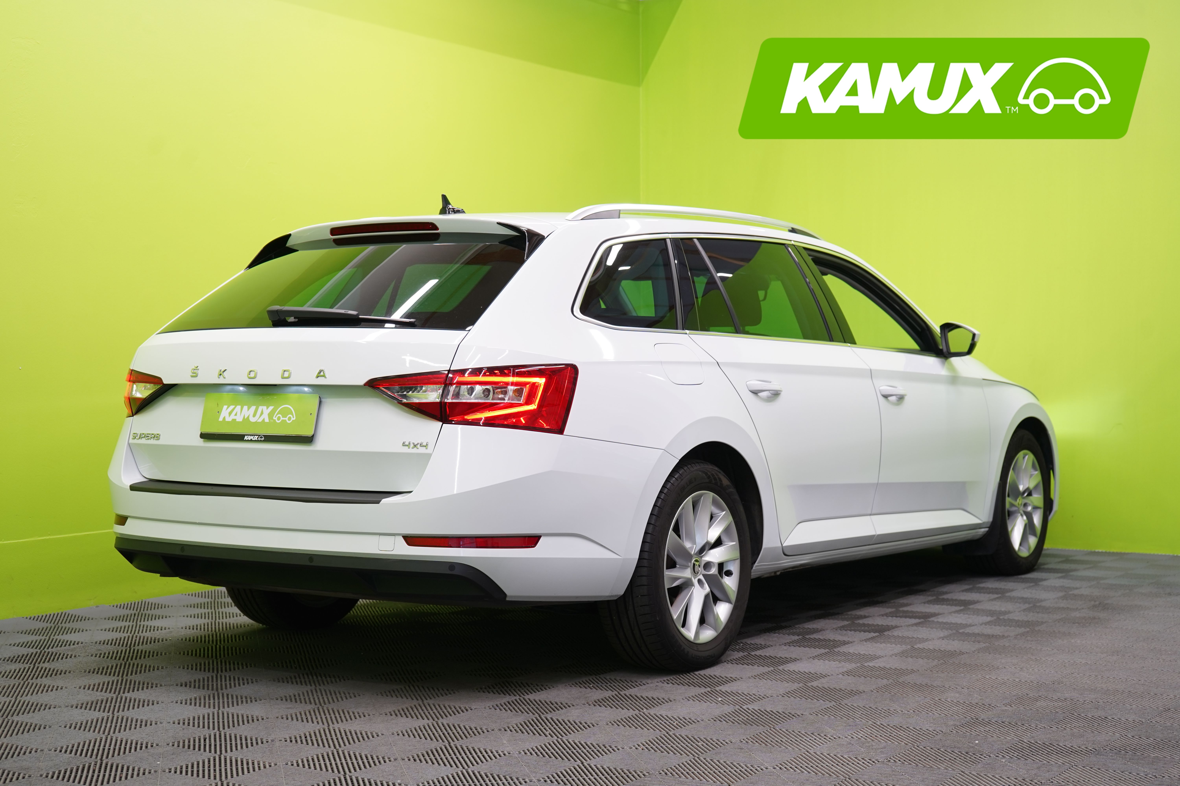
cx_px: 590
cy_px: 393
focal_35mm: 52
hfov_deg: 38.2
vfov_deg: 26.0
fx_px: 1704
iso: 400
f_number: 5
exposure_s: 1/30
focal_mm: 52
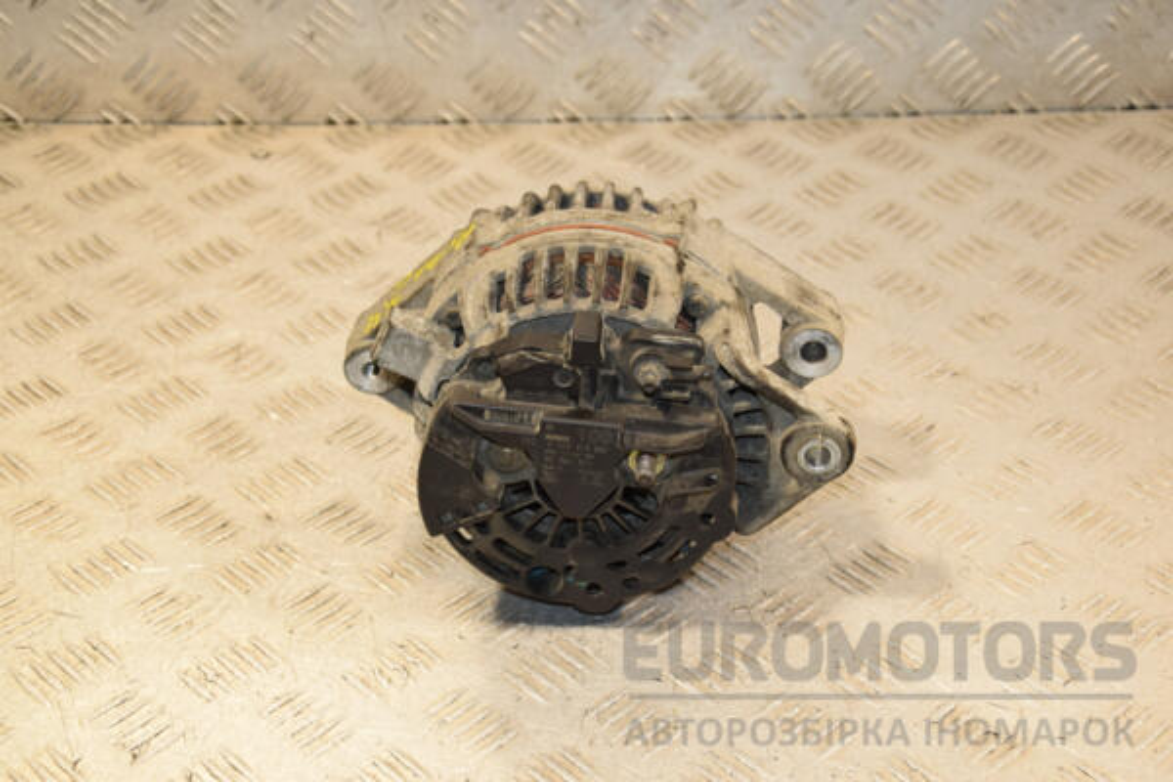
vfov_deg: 18.9
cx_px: 586
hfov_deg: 28.1
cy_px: 391
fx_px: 2346
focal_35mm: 72
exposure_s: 1/200
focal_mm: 48
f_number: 6.3
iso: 800
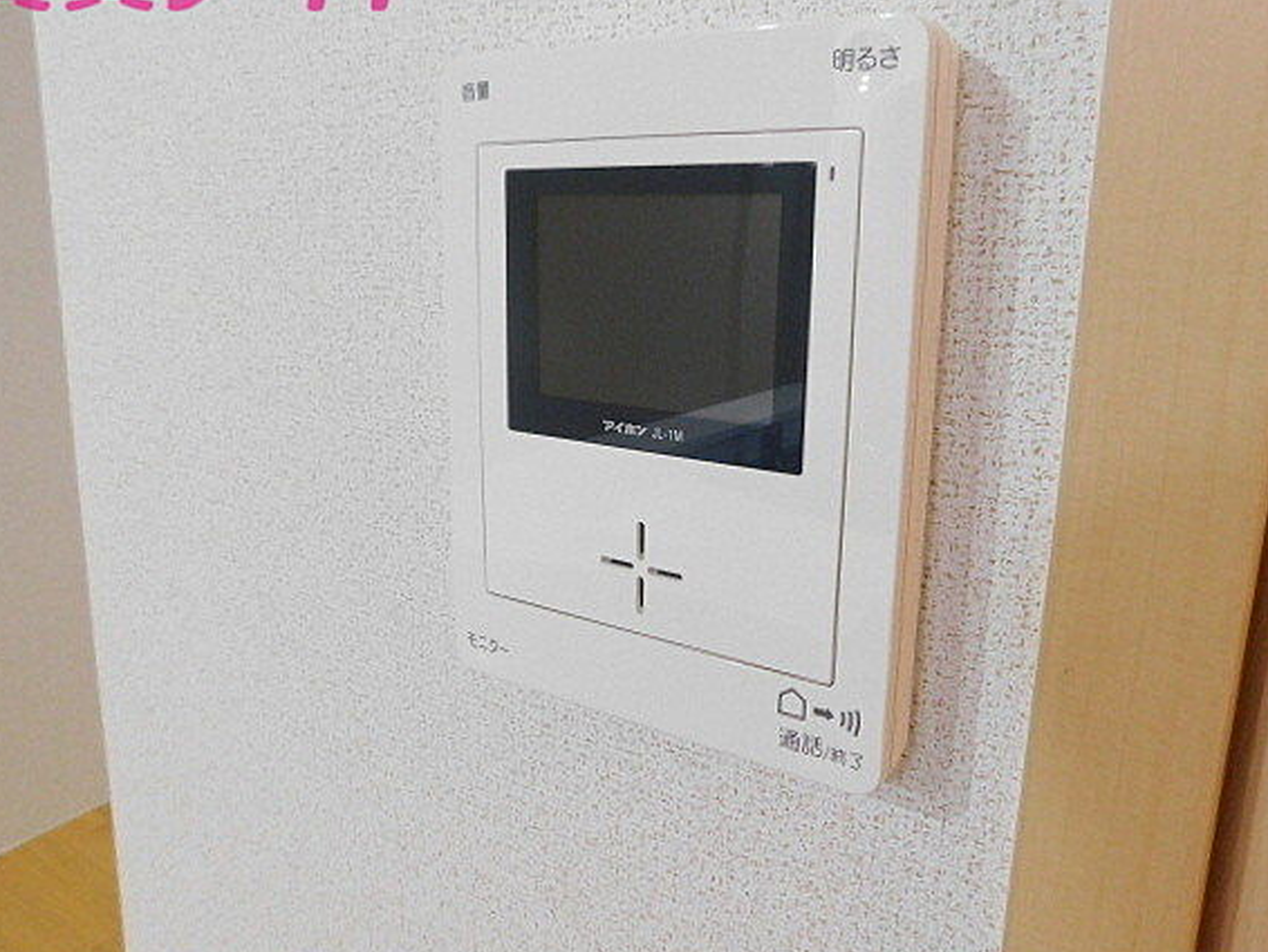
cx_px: 668
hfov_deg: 67.2
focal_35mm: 26
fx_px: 953
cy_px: 423
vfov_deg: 53.0
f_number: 3
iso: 400
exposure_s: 1/20
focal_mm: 4
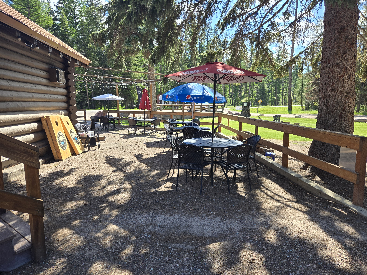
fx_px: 244
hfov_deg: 73.9
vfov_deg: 58.9
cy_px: 138
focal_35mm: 23
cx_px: 184
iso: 25
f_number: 1.8
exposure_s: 1/638
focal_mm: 5.4
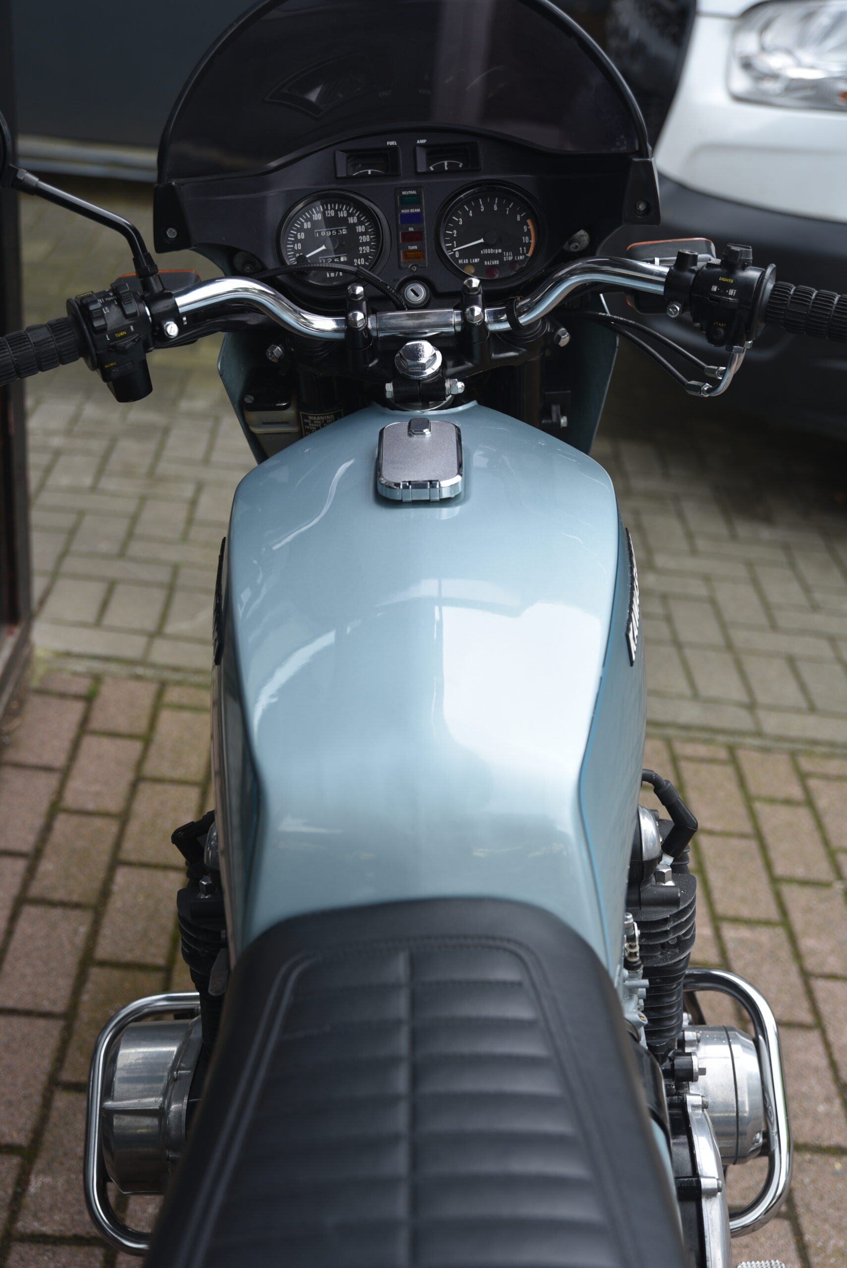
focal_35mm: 48
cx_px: 424
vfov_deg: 41.1
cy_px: 634
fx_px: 1692
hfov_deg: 28.1
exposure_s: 1/60
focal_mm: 48
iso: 100
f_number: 3.2
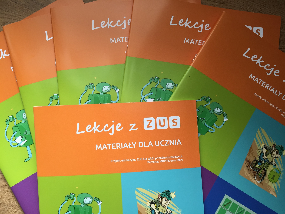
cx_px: 142
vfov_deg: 48.2
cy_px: 107
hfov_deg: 61.7
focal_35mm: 29
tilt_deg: -86.3
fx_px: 239
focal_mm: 4.15
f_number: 2.2
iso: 40
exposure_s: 1/50
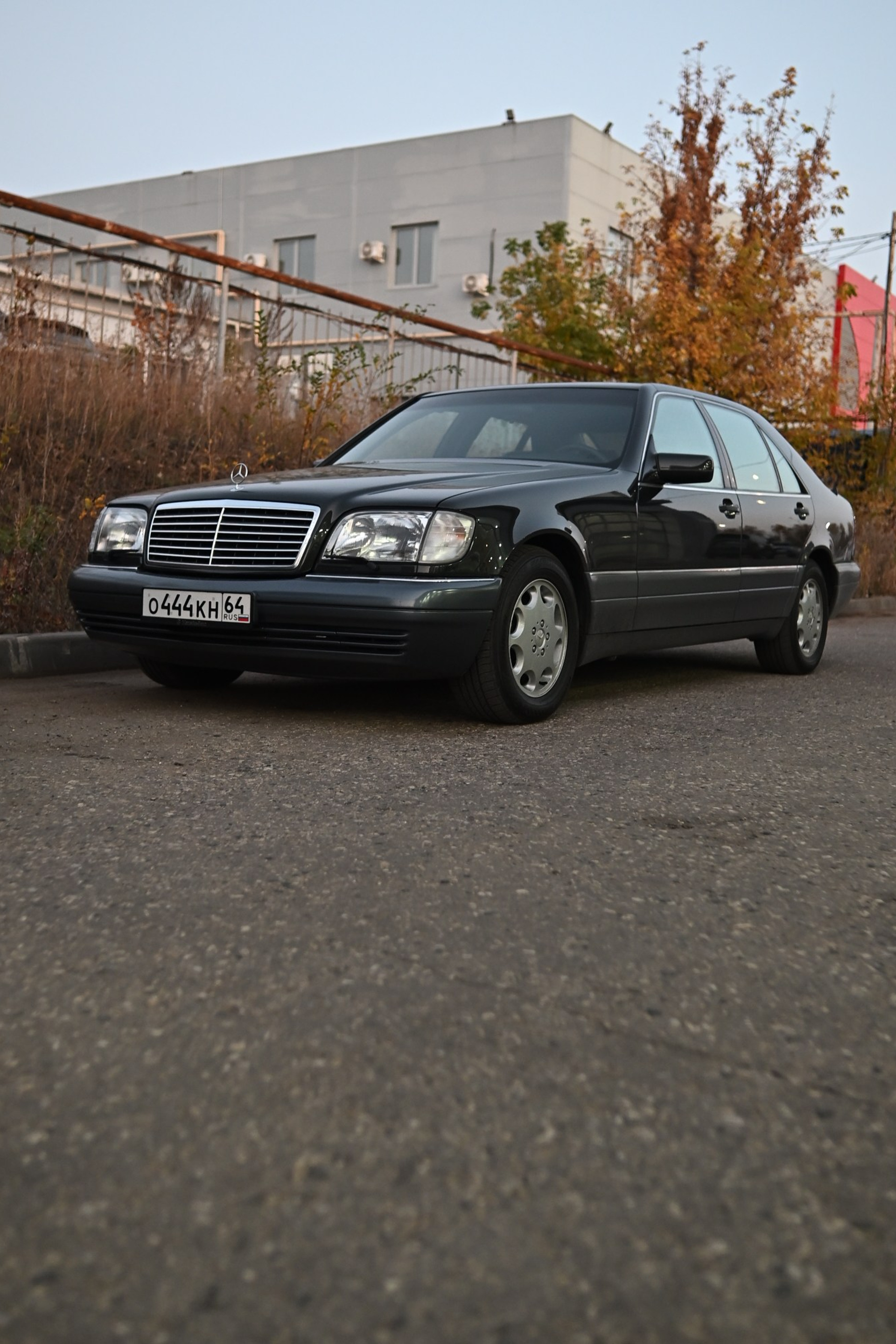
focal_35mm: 36
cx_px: 448
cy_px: 672
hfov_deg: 36.9
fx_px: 1344
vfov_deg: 53.1
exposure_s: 1/100
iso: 1000
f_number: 1.8
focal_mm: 24
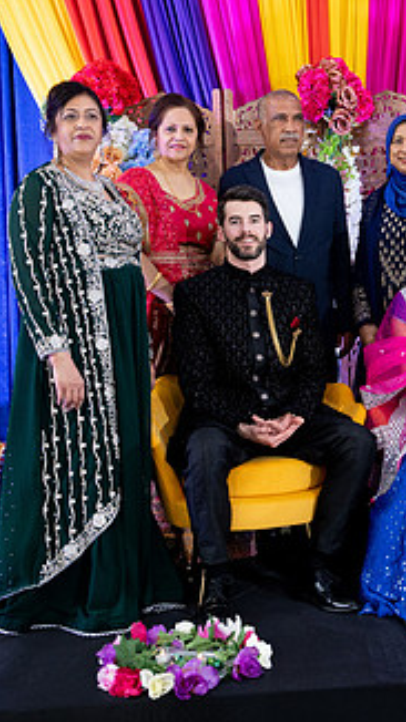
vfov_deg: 37.1
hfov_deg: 20.9
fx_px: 1073
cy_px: 305
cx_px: 373
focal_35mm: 56
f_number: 2.8
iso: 1250
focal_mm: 30
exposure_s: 1/100
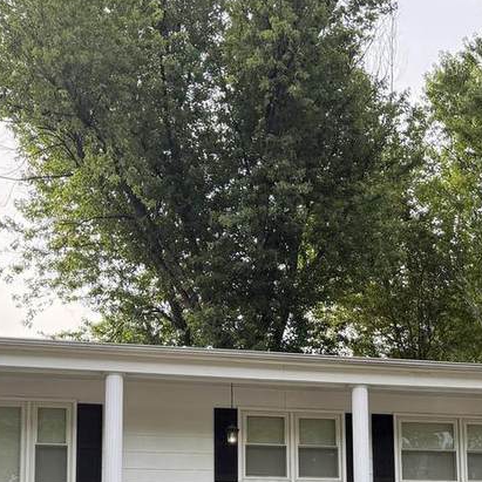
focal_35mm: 66
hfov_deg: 25.8
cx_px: 362
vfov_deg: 24.9
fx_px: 1040
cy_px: 476
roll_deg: +1.0
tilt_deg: +8.8
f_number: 1.78
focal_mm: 6.76
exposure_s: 1/1230
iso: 100
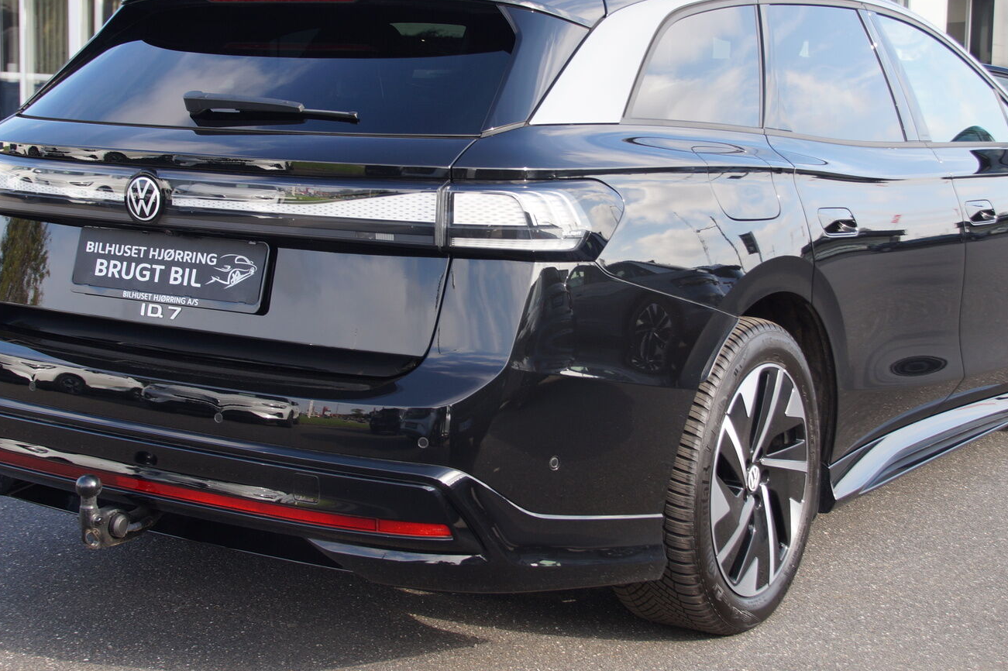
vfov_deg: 21.8
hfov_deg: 32.4
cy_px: 261
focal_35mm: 62
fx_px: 1735
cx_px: 524
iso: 100
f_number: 5.6
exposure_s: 1/125
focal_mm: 28
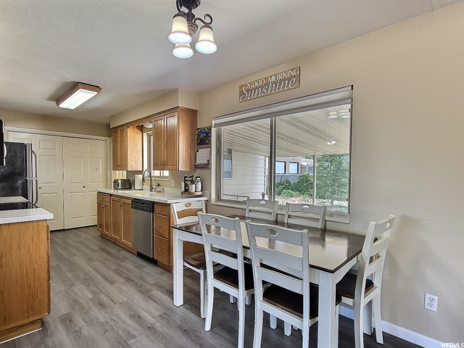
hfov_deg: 106.2
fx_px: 174
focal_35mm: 13
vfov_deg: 89.9
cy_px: 174
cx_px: 232
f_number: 2.2
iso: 400
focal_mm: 2.2
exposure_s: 1/2
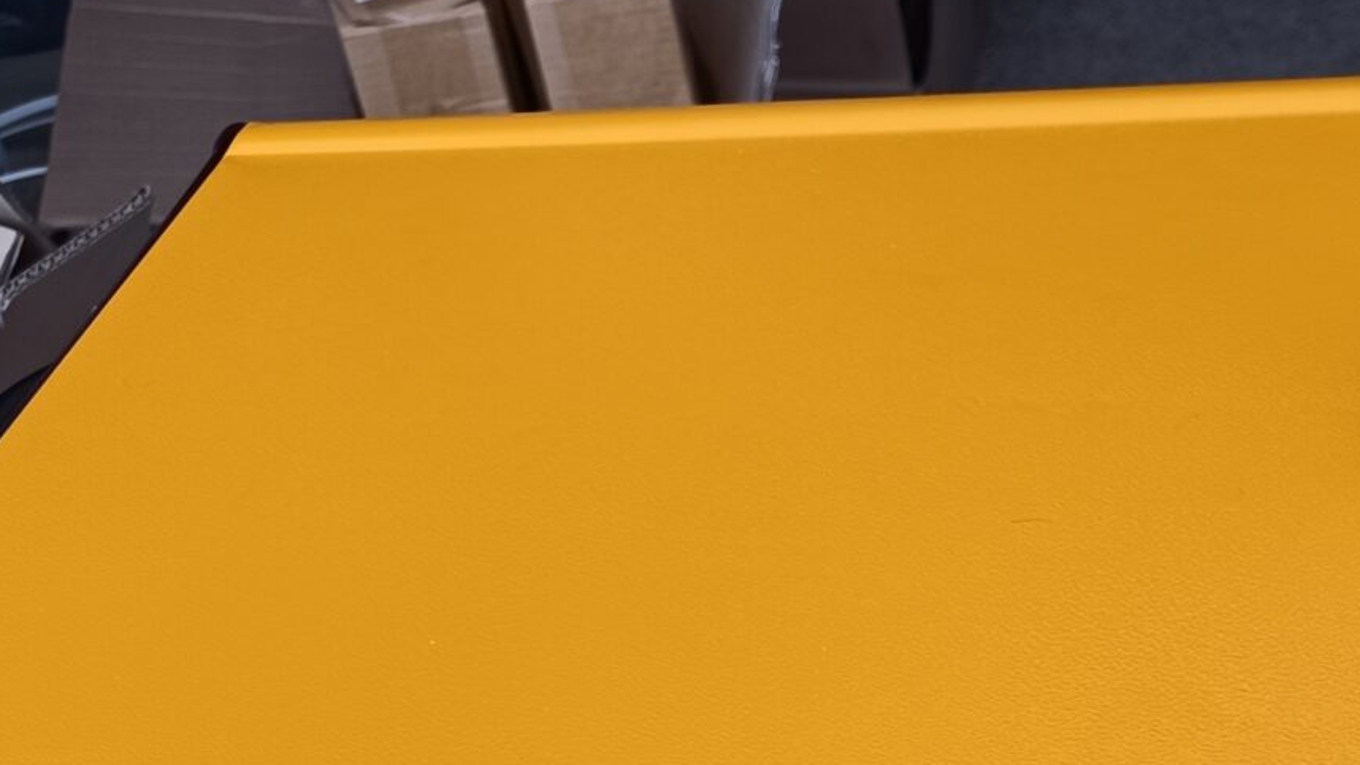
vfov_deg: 13.5
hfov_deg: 25.6
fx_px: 2813
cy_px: 1476
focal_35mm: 78
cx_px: 1417
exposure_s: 1/100
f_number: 1.65
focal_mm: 6.14
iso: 160
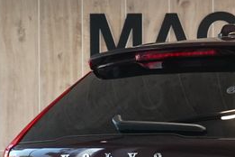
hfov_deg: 8.1
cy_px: 212
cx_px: 366
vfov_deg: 5.5
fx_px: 1612
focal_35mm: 247
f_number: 5.6
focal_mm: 63
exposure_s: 1/160
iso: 5000
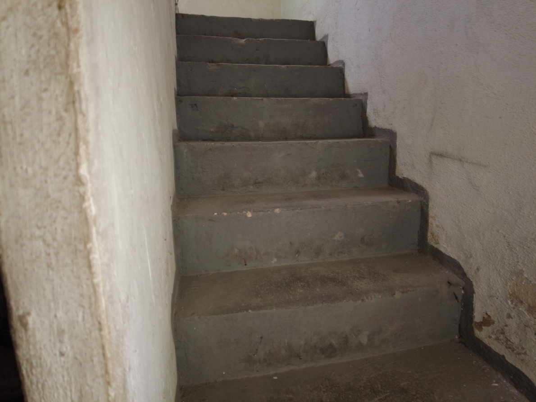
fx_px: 310
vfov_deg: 66.0
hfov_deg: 81.7
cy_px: 201
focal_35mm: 20
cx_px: 268
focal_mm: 4.4
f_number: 1.8
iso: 200
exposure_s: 1/10
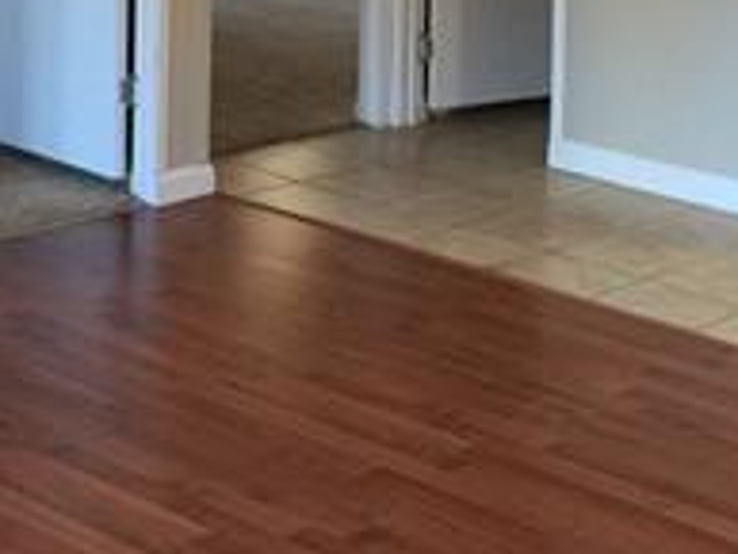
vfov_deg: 14.9
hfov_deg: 20.4
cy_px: -111
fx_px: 2048
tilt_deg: -5.6
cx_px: 482
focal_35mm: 96
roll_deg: -1.7
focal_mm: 4.15
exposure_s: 1/15
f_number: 2.2
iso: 100
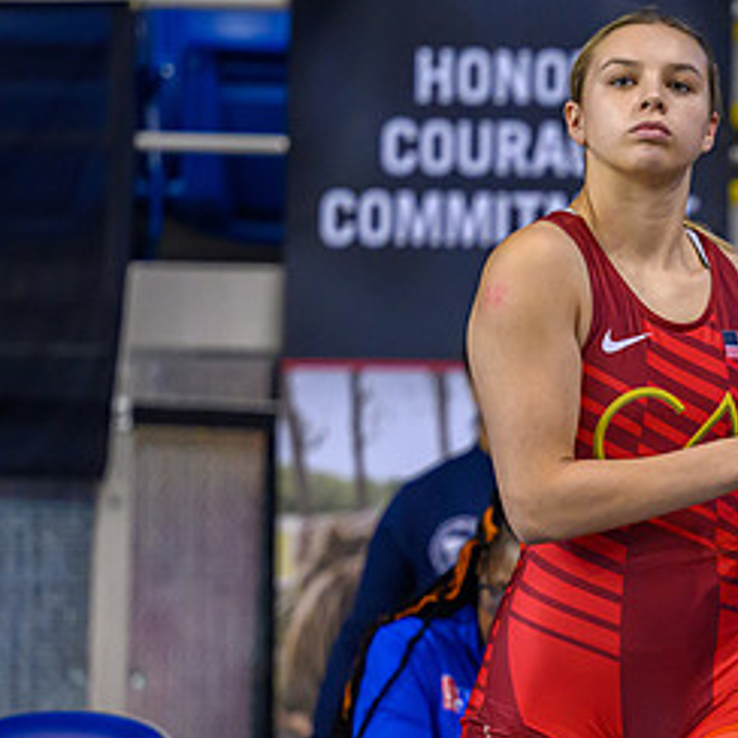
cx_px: 619
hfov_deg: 4.7
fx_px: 9021
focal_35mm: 374
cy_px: 433
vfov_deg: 4.7
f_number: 2.8
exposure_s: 1/800
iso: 3600
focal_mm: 140
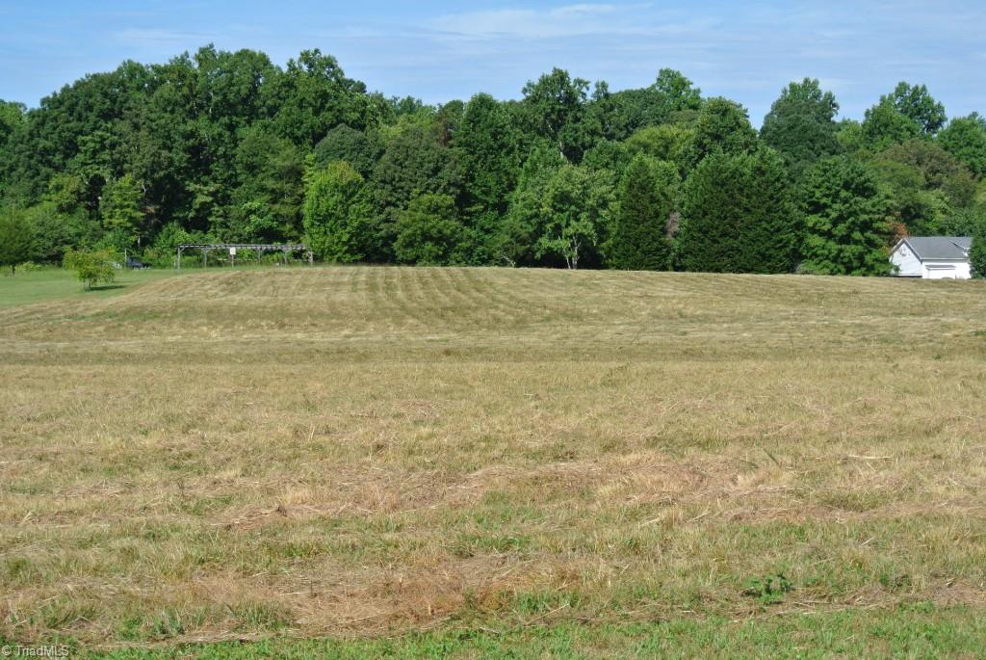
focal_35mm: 61
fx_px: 1672
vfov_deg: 22.3
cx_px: 493
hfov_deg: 32.9
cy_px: 330
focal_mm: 22.7
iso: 100
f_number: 5
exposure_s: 1/640
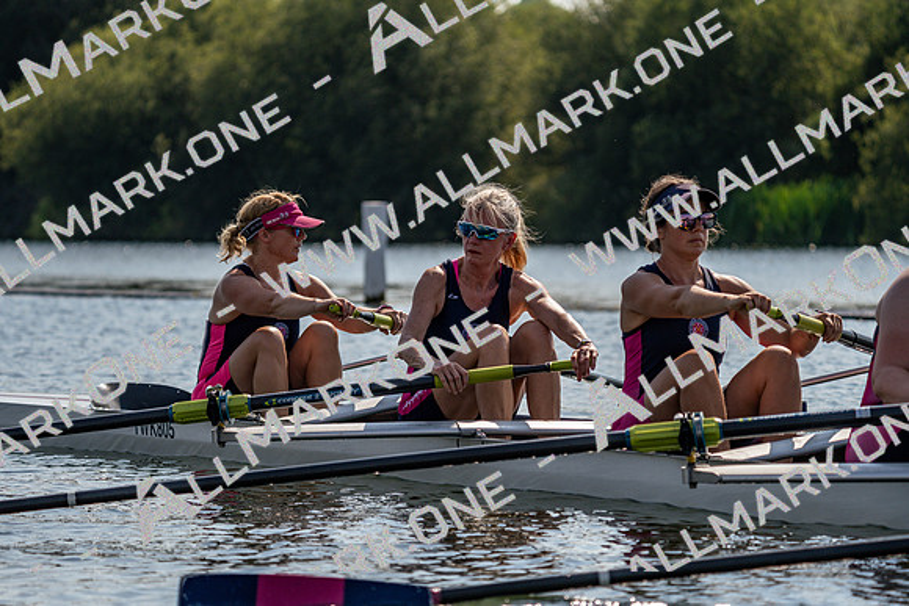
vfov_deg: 6.9
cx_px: 454
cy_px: 303
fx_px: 5051
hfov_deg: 10.3
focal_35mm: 200
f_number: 5.6
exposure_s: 1/1600
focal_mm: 200
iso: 125
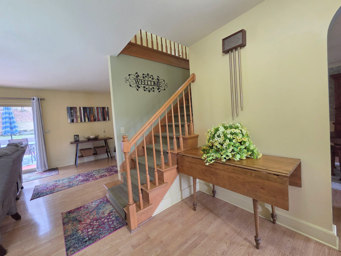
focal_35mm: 13
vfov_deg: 89.9
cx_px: 170
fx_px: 128
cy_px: 128
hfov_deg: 106.2
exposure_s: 1/60
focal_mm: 2.2
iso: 400
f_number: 2.2
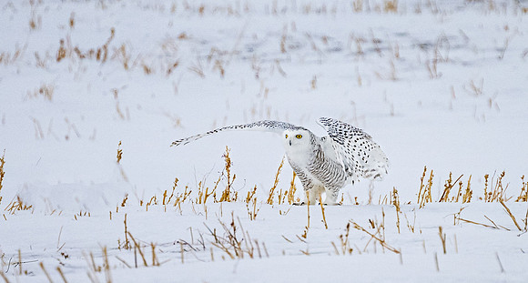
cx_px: 305
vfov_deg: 1.1
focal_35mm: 1076
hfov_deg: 2.0
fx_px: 14892
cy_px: 279
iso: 2500
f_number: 5.6
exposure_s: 1/2000
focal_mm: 400
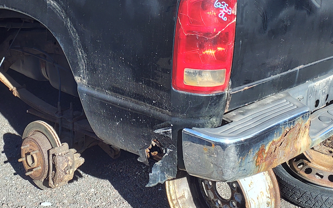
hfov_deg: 36.7
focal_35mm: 55
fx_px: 499
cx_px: 132
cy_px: -13
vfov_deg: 22.4
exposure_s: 1/295
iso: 40
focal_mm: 3.58
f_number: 1.9
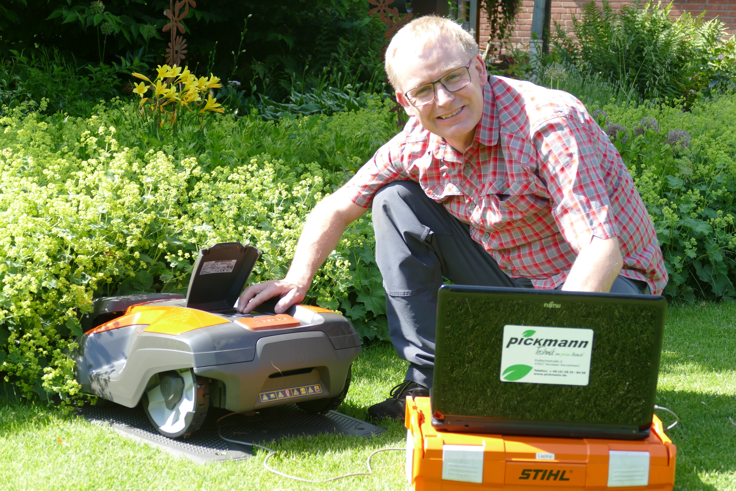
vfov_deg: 19.7
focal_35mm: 69
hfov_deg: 29.2
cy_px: 246
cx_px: 368
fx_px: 1411
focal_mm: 25.32
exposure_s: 1/320
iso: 125
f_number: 3.6
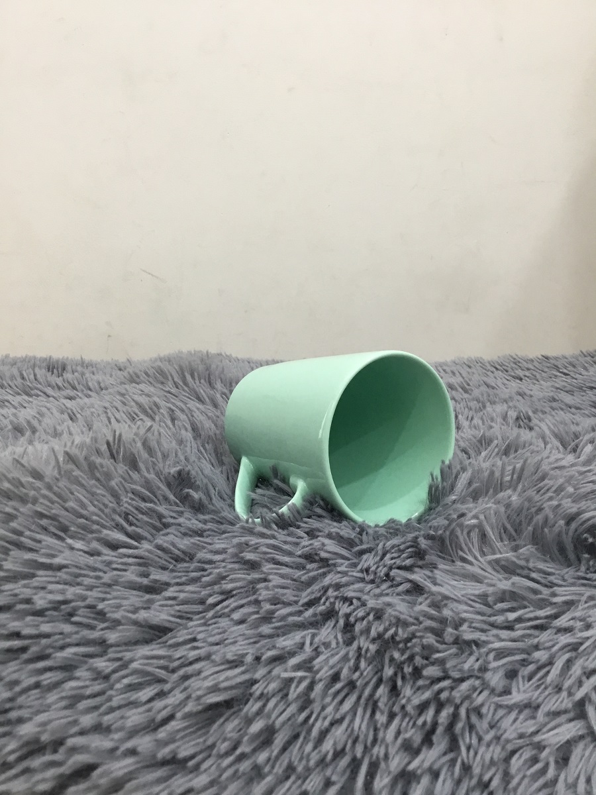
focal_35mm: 31
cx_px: 298
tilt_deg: -14.6
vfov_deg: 58.4
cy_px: 398
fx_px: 712
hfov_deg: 45.4
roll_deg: +0.6
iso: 100
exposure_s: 1/33
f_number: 2.4
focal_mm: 3.3
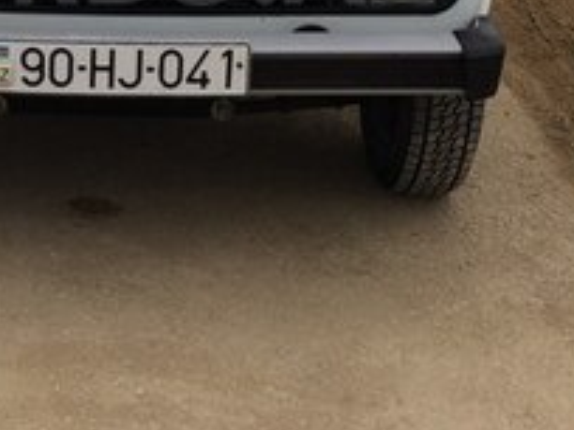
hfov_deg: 20.7
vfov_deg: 15.3
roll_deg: +1.0
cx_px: 146
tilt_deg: -15.2
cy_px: -38
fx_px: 1559
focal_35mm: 94
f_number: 2.2
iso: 40
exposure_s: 1/100
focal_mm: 4.15
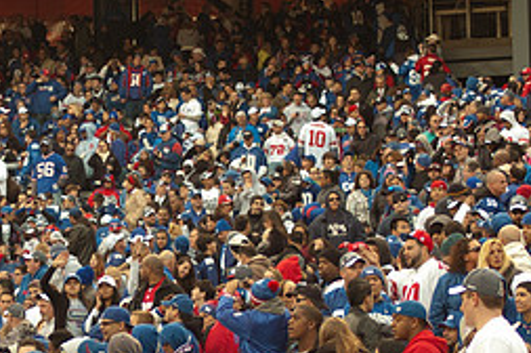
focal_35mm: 241
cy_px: 216
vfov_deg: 5.7
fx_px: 3550
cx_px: 4
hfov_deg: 8.5
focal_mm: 70
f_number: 5.6
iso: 320
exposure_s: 1/125
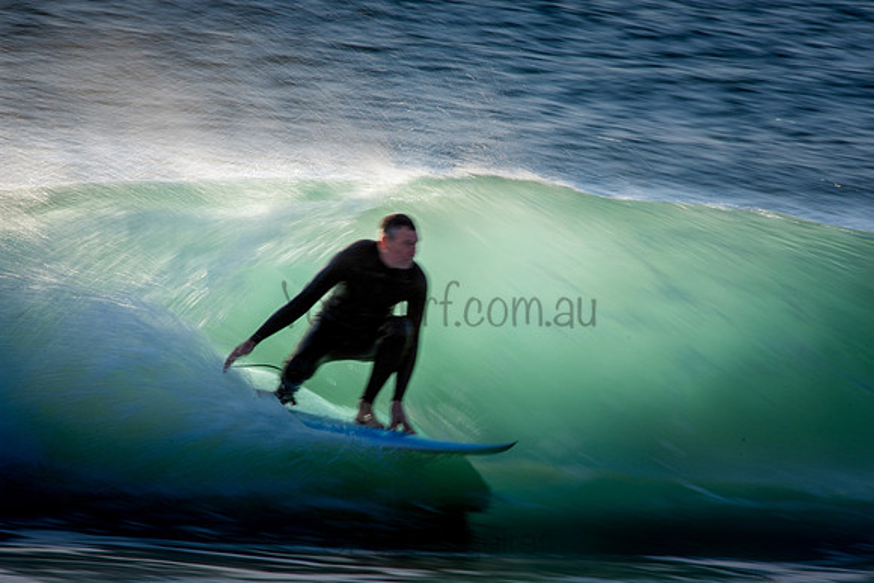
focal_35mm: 750
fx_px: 18212
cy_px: 292
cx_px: 437
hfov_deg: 2.7
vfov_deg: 1.8
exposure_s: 1/30
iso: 100
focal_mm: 500
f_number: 22
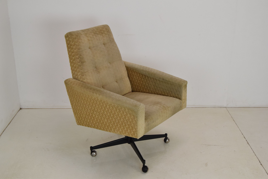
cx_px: 134
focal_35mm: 45
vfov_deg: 29.9
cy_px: 90
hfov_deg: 43.6
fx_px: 335
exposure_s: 1/250
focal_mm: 30
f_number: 8
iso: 1600
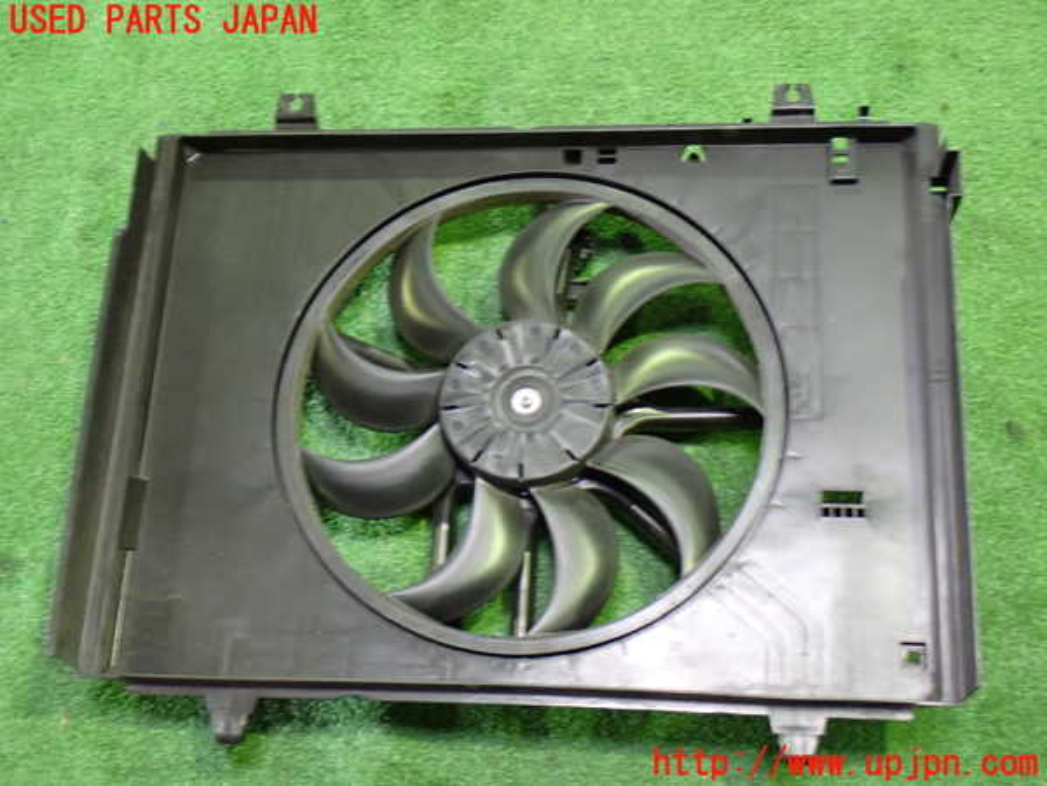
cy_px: 393
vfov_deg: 29.1
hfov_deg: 38.2
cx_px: 524
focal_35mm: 50
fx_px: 1512
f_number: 3.2
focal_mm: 9.01
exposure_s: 1/20
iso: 800
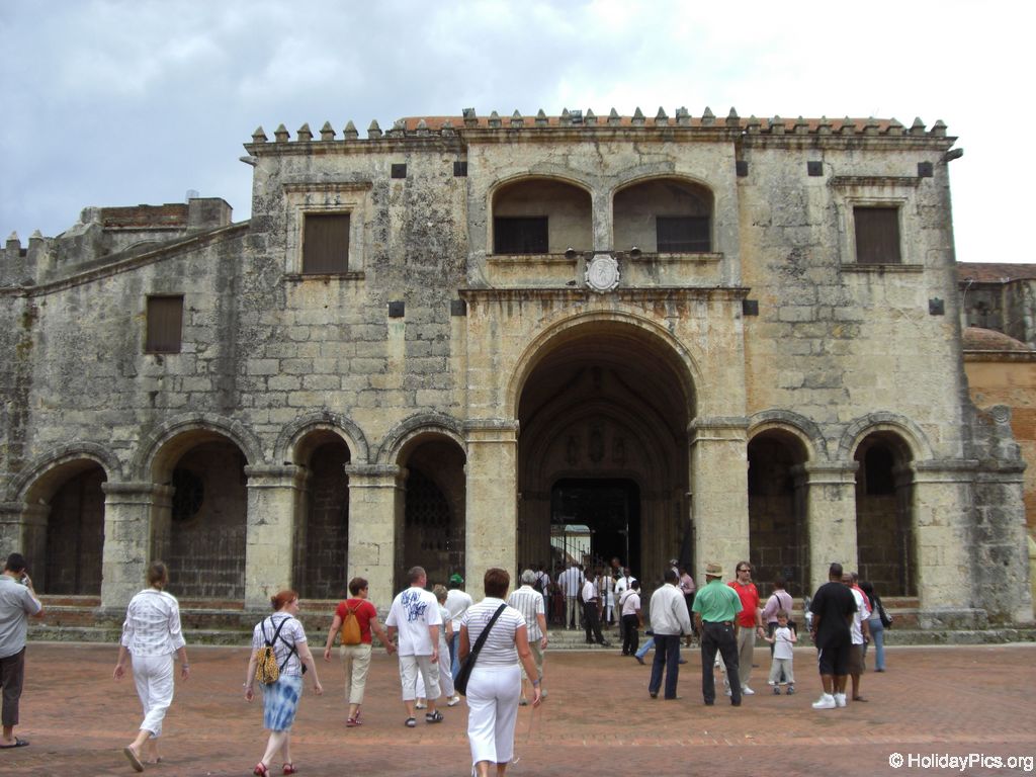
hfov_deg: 49.0
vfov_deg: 37.7
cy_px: 388
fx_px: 1137
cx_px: 518
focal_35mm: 38
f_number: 2.7
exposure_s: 1/800
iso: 64
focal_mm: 6.2
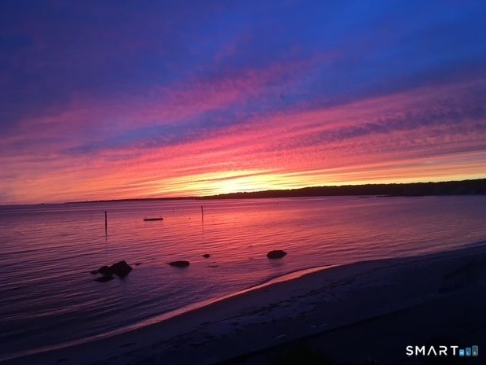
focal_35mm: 30
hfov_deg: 60.0
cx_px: 242
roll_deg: +2.0
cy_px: 182
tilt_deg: +2.1
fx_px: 421
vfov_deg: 46.8
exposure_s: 1/30
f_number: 2.2
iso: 40
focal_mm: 4.15
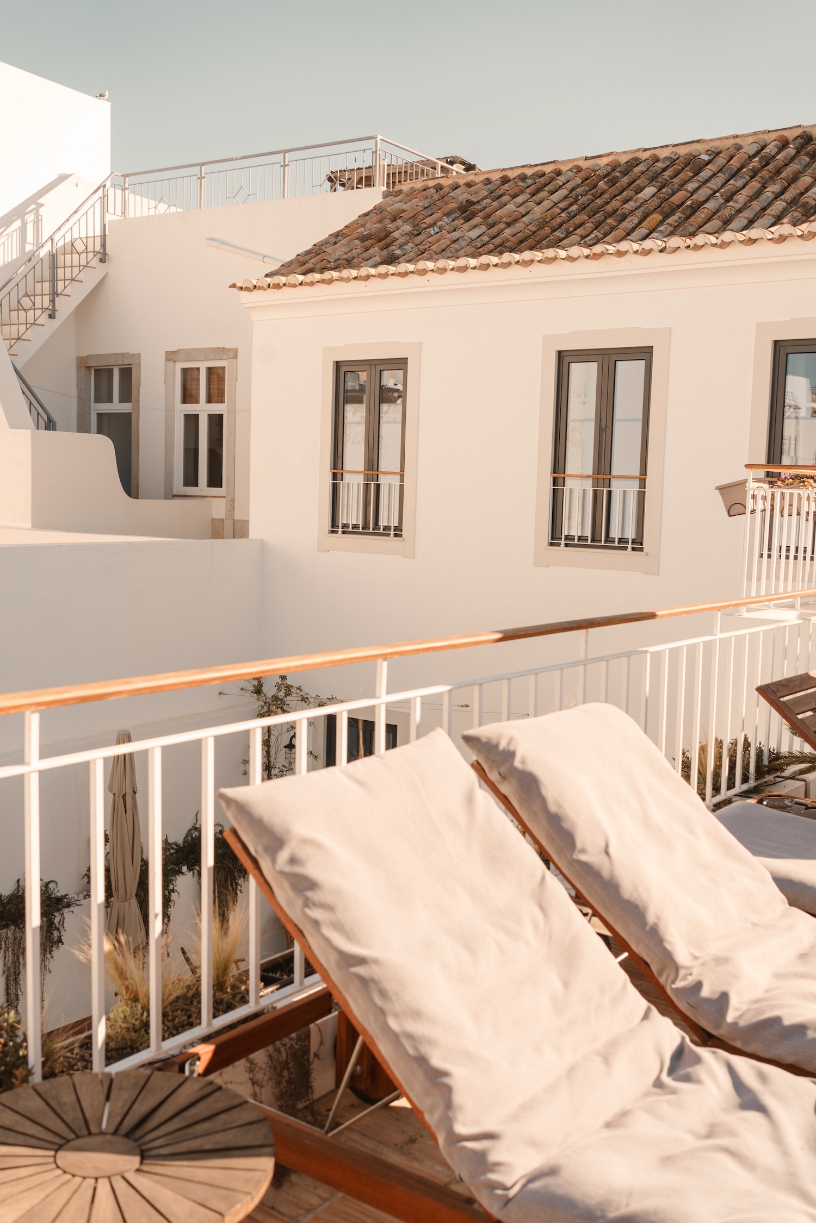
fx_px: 1190
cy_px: 612
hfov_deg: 37.9
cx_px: 408
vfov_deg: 54.4
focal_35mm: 35
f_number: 5.6
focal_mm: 35
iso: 100
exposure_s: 1/250
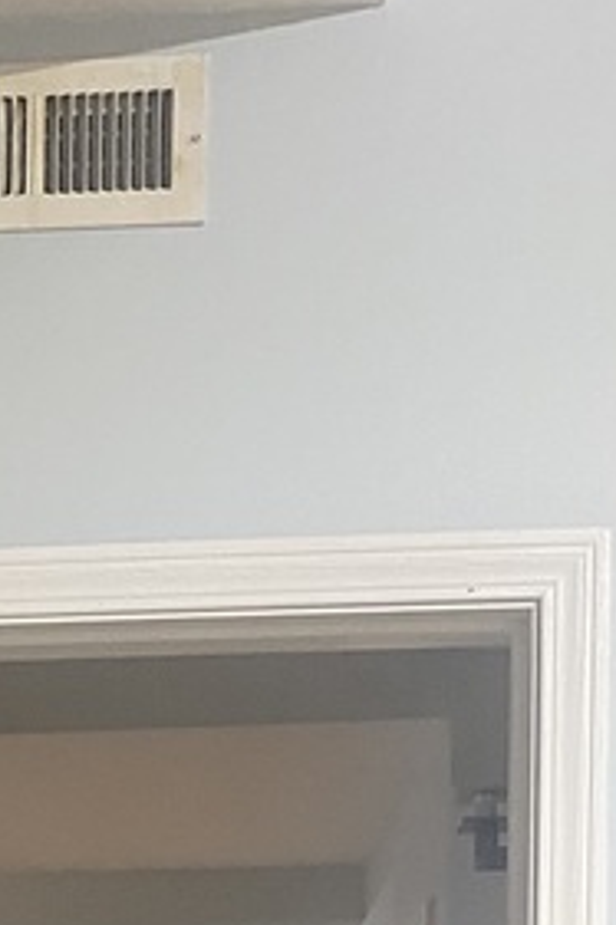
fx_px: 2672
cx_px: -254
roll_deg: -0.3
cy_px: 1432
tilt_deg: -1.0
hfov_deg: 12.6
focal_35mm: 104
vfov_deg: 17.5
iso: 250
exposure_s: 1/60
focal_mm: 4.25
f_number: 1.8
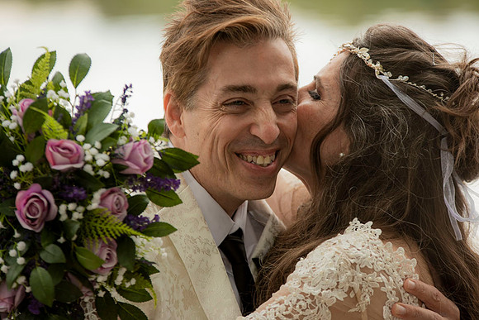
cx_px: 240
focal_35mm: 200
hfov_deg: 10.3
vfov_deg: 6.9
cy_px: 160
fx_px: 2662
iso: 160
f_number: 5
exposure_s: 1/200
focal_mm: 200
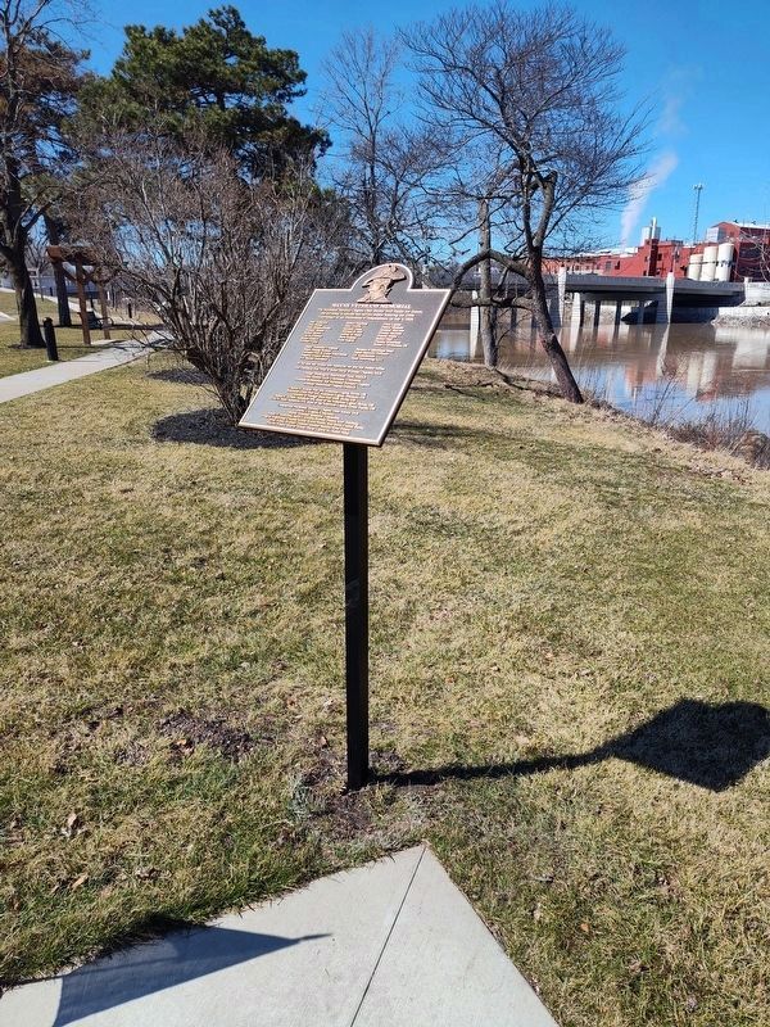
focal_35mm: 23
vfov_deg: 73.9
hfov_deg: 58.9
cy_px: 514
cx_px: 385
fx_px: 682
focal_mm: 5.56
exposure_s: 1/1600
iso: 100
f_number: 1.8
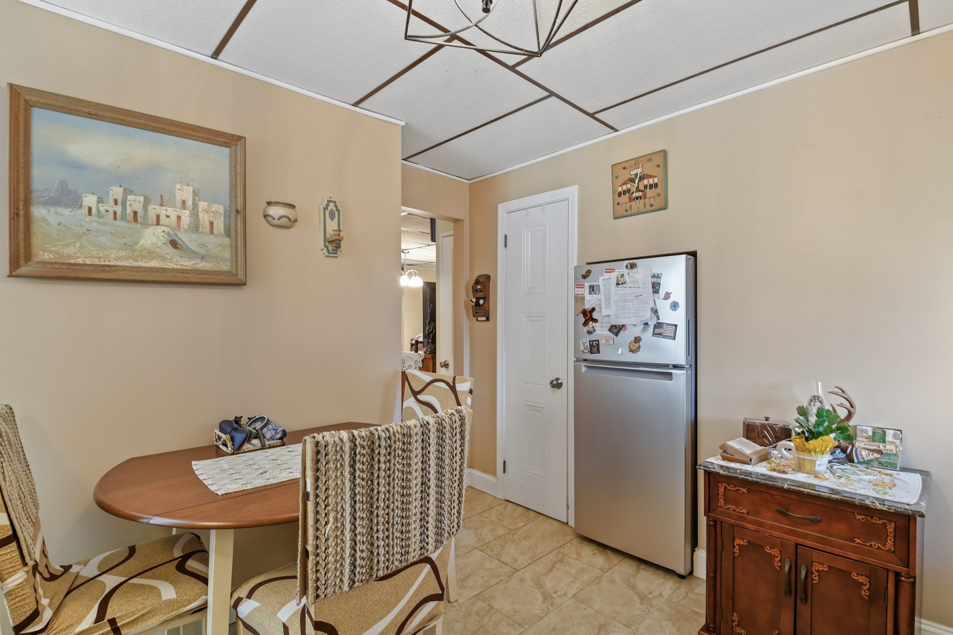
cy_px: 318
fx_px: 423
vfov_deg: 73.7
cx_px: 476
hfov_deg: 96.7
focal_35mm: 16
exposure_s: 1/2.5
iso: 1000
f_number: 8
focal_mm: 11
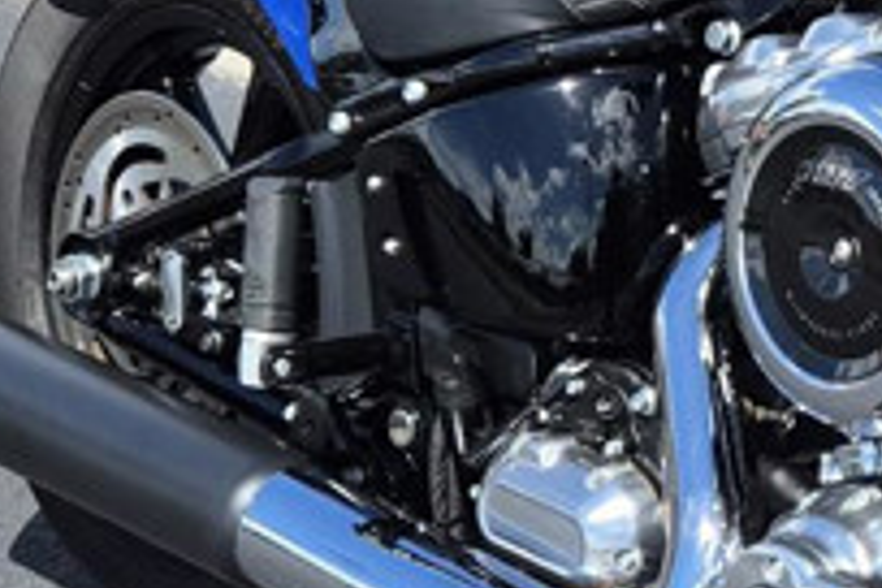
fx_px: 3062
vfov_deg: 11.0
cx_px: 1338
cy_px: 238
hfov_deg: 15.1
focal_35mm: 125
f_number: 1.8
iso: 80
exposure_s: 1/4576
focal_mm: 5.4
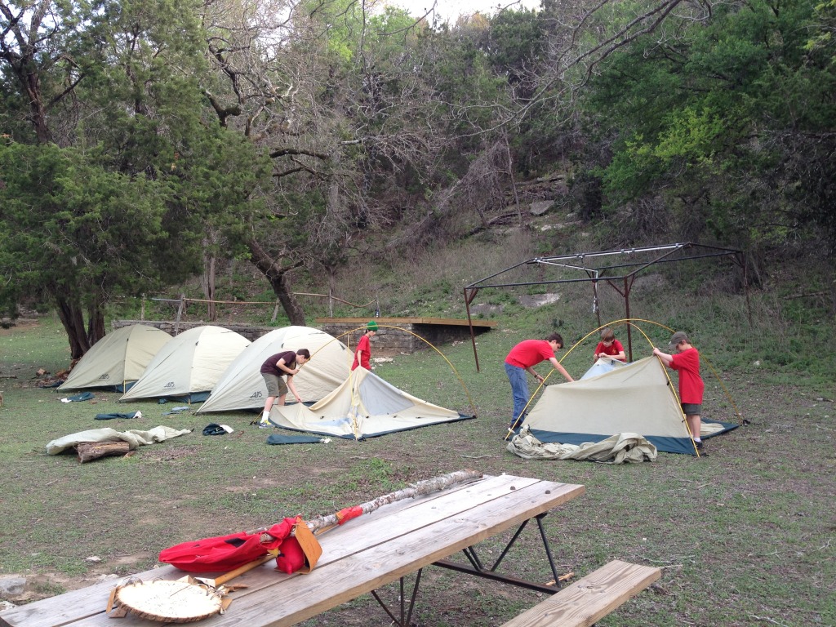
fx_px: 845
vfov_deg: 40.7
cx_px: 418
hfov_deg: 52.6
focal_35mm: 35
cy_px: 314
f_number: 2.4
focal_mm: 4.28
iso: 50
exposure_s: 1/135
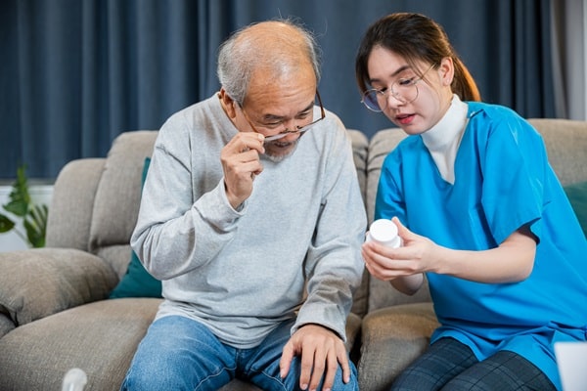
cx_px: 294
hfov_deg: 43.6
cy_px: 196
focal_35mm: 45
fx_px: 734
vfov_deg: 29.9
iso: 640
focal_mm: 45
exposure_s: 1/100
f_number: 2.8
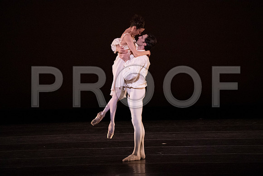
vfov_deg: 3.9
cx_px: 132
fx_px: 2572
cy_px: 88
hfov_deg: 5.9
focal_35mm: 352
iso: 20000
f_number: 7.1
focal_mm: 352
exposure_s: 1/400
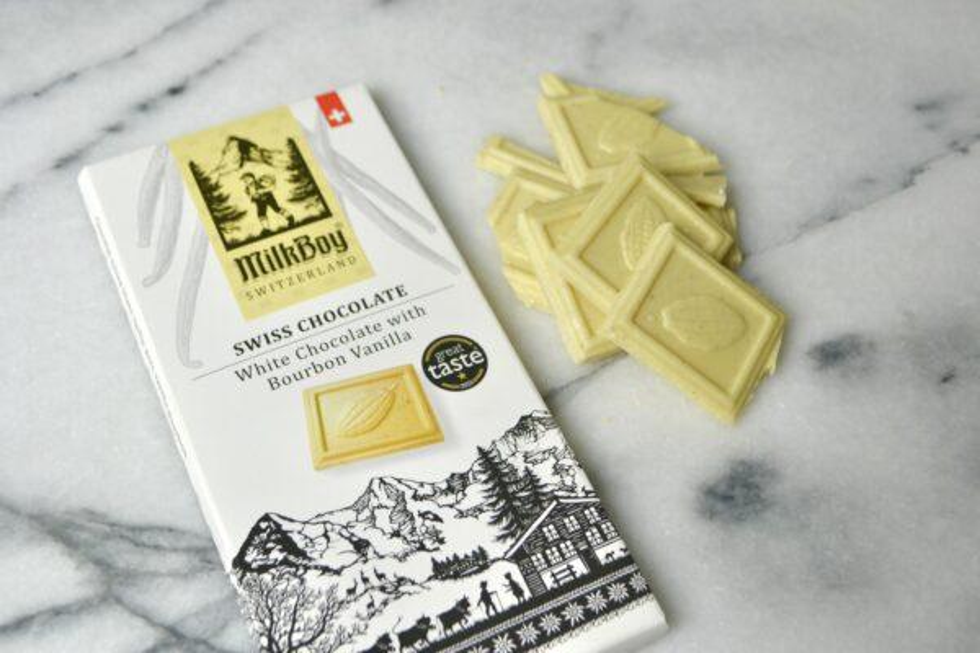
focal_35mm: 39
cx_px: 490
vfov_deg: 34.2
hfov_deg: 49.6
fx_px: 1062
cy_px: 326
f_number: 5.6
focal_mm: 26
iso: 400
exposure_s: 1/125
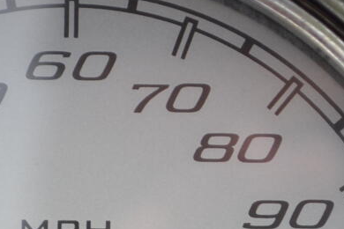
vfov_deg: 3.2
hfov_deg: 4.9
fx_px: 4037
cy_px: 363
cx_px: 46
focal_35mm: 423
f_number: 5.6
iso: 110
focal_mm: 55
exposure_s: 1/125
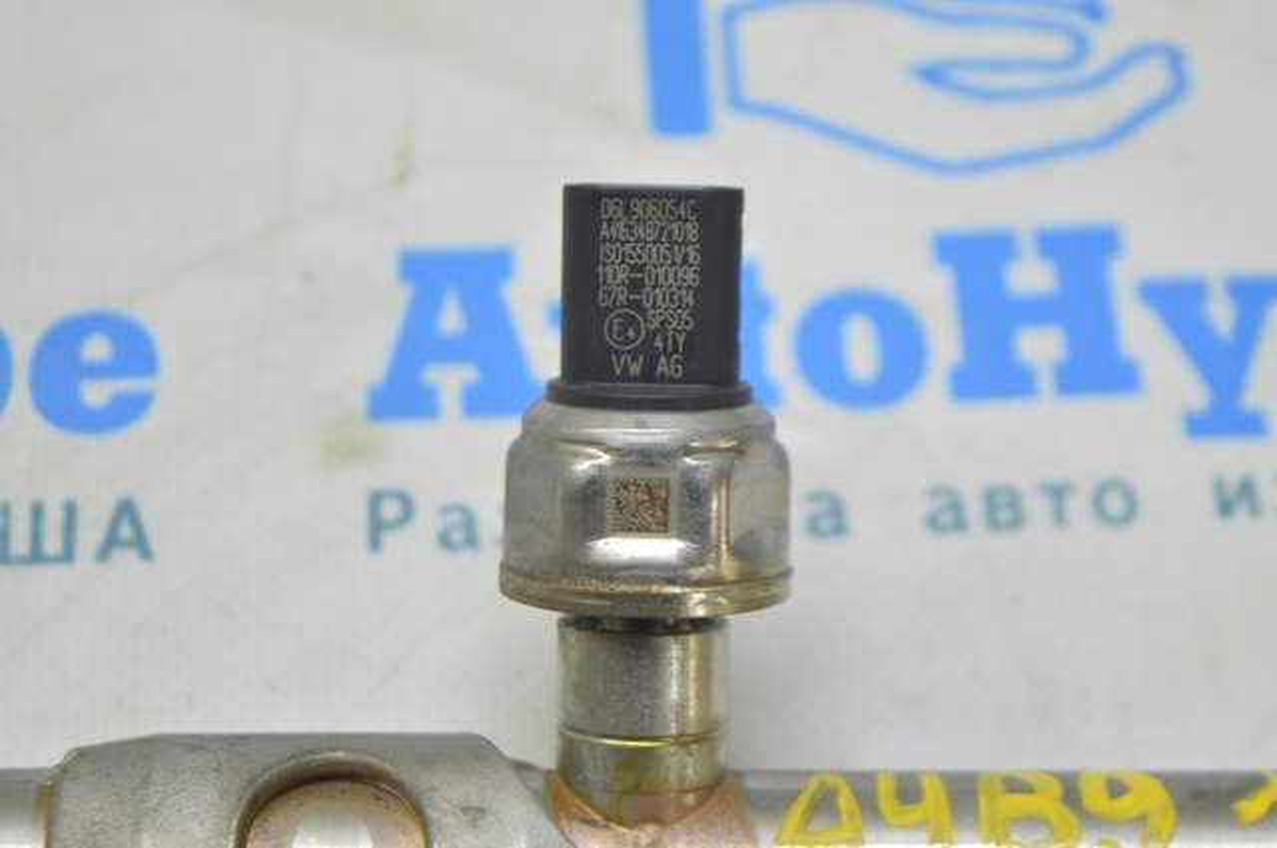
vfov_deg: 16.5
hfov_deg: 24.6
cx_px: 638
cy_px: 424
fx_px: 2923
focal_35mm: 82
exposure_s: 1/20
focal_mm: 55
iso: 400
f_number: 5.6
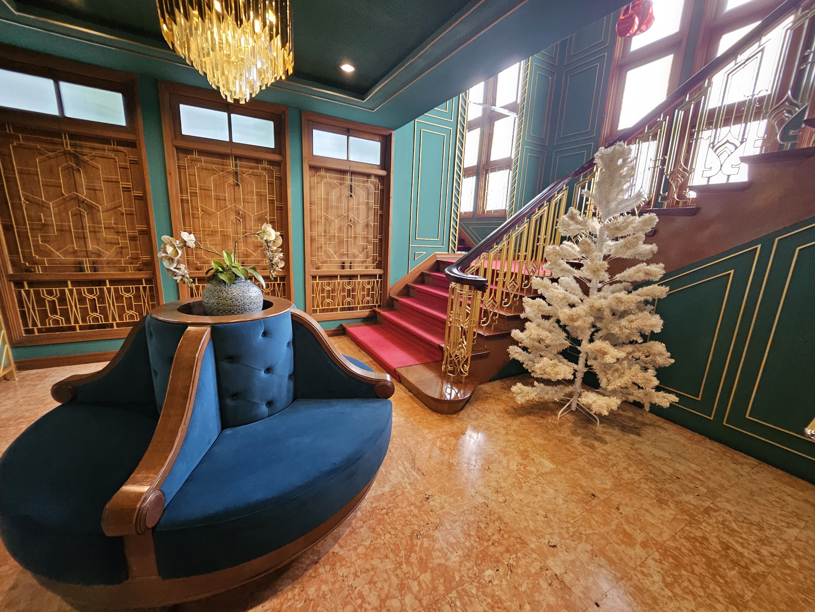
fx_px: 306
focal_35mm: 13
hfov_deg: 106.2
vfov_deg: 89.9
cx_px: 408
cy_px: 306
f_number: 2.2
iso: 320
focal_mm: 1.7
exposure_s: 1/33.3
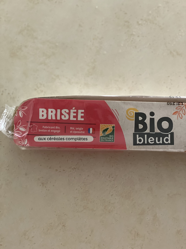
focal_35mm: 52
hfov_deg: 28.0
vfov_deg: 36.8
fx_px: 373
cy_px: 124
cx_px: 93
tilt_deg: -79.9
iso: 400
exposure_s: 1/40
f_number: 2
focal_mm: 6
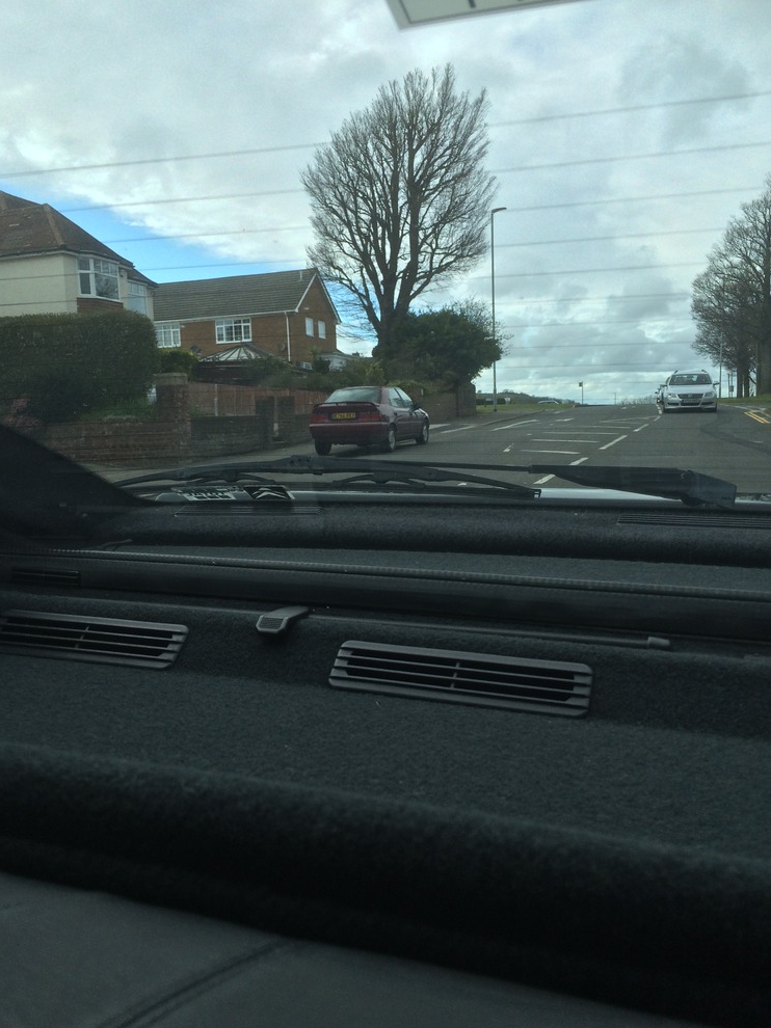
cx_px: 373
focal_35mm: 30
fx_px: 891
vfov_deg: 60.0
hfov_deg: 46.8
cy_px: 508
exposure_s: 1/954
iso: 32
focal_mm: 4.15
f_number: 2.2
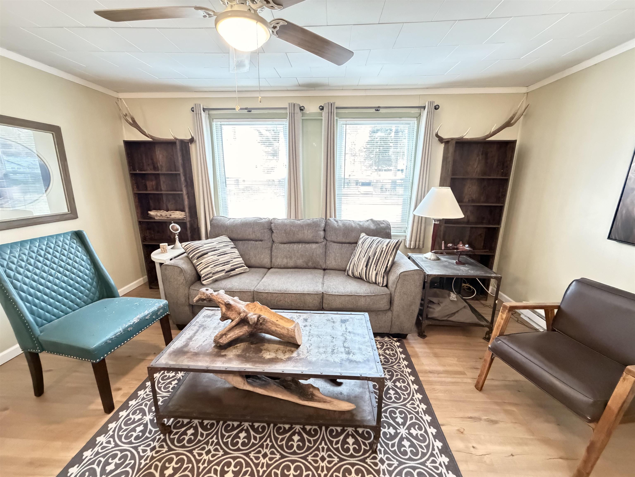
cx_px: 318
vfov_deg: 85.7
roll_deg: +0.3
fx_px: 257
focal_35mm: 14
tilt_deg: -13.0
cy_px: 238
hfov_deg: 102.1
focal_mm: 2.22
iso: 1600
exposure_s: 1/30
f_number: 2.2
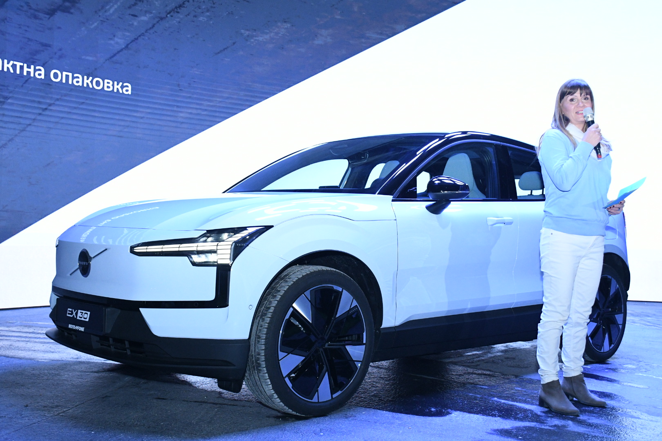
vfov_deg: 36.9
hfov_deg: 53.1
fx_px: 662
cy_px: 220
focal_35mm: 36
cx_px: 331
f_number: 5.6
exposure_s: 1/160
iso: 3200
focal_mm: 24
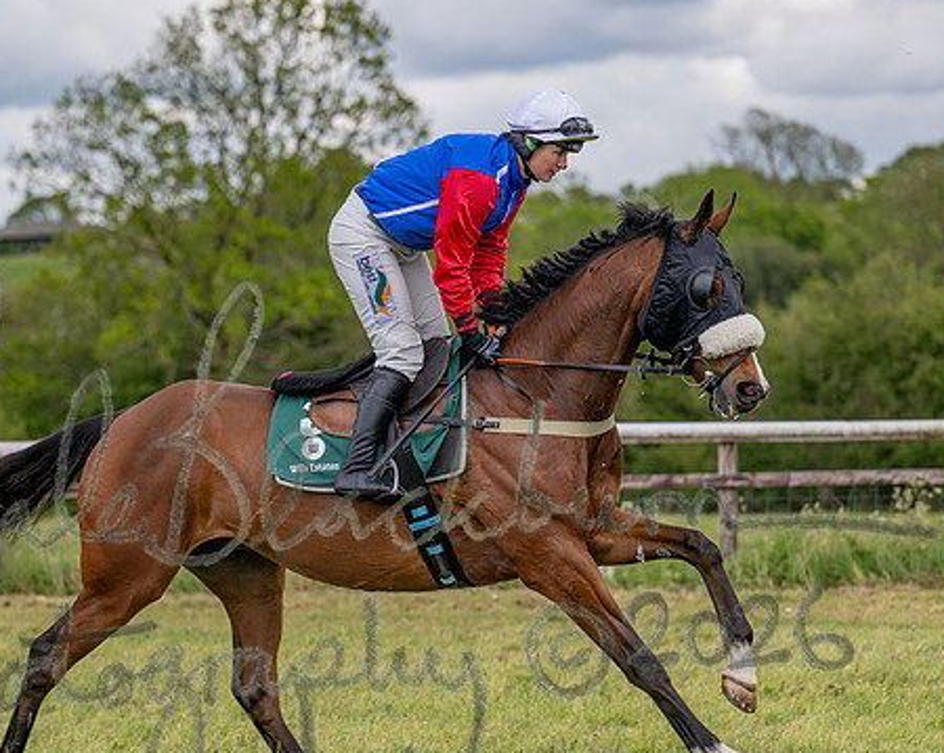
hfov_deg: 12.2
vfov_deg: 9.8
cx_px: 346
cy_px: 513
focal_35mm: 158
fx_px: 4410
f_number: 2.8
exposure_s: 1/2000
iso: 200
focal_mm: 95
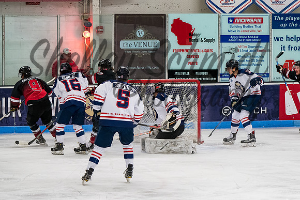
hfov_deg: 8.6
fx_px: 1986
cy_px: 109
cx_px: 172
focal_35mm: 238
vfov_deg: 5.8
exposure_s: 1/800
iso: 2500
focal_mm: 135
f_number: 3.2
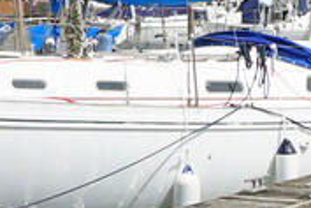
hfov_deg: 14.5
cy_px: 167
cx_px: 534
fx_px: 1097
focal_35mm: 127
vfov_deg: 10.8
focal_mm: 15
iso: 100
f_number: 11
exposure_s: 1/200
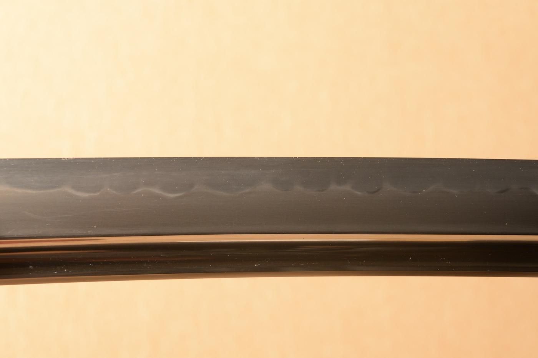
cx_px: 269
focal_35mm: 128
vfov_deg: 10.7
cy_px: 179
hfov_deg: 16.1
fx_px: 1904
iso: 400
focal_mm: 85
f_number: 11
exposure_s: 1/1.6
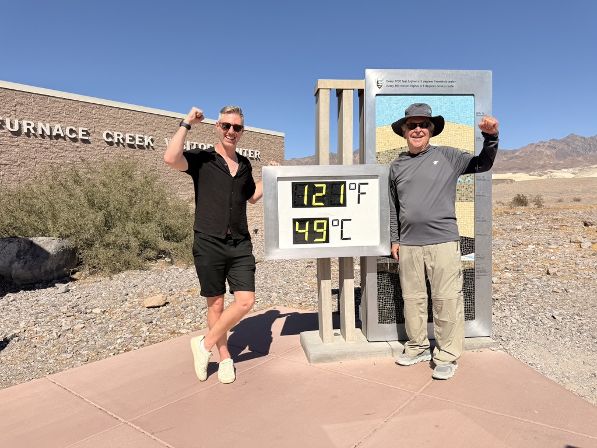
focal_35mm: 24
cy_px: 224
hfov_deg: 71.6
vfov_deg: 56.8
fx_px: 414
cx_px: 298
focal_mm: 6.76
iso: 80
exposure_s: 1/9091
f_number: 1.78
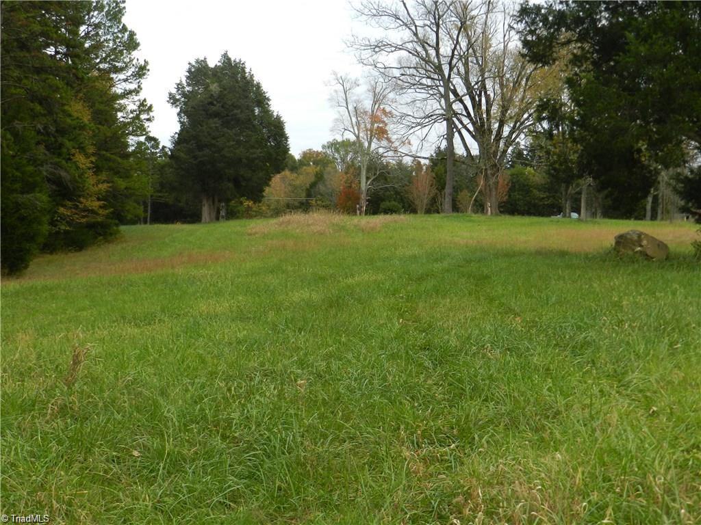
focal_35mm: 46
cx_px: 350
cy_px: 262
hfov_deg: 41.2
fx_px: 932
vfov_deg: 31.5
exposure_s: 1/160
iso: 160
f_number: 4.2
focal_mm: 8.1
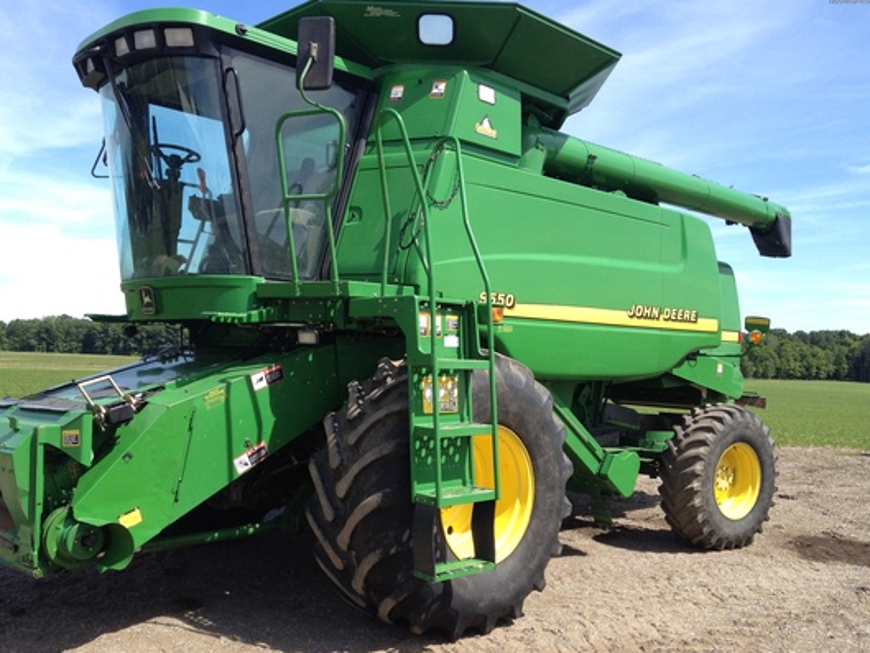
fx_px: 905
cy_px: 329
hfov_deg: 51.3
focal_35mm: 36
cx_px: 442
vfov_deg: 39.7
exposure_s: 1/1151
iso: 80
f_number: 2.4
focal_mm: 4.28
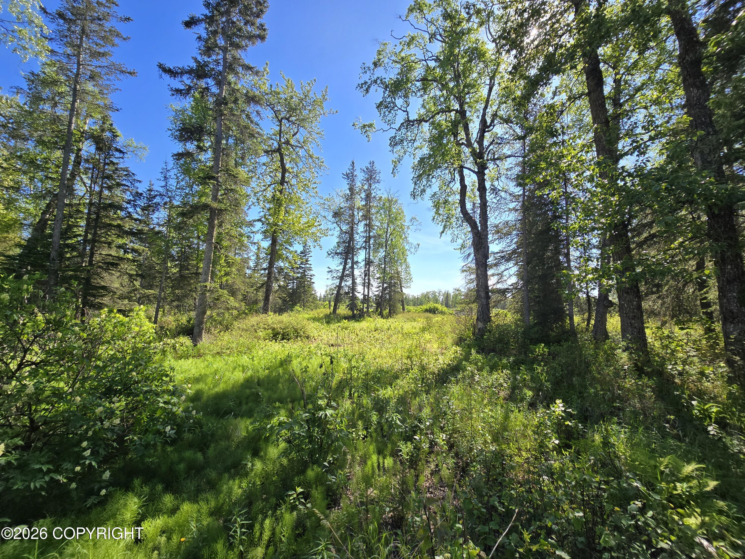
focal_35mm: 13
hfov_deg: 106.2
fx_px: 280
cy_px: 280
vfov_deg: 89.9
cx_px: 372
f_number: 2.2
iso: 50
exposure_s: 1/1205
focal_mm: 2.2
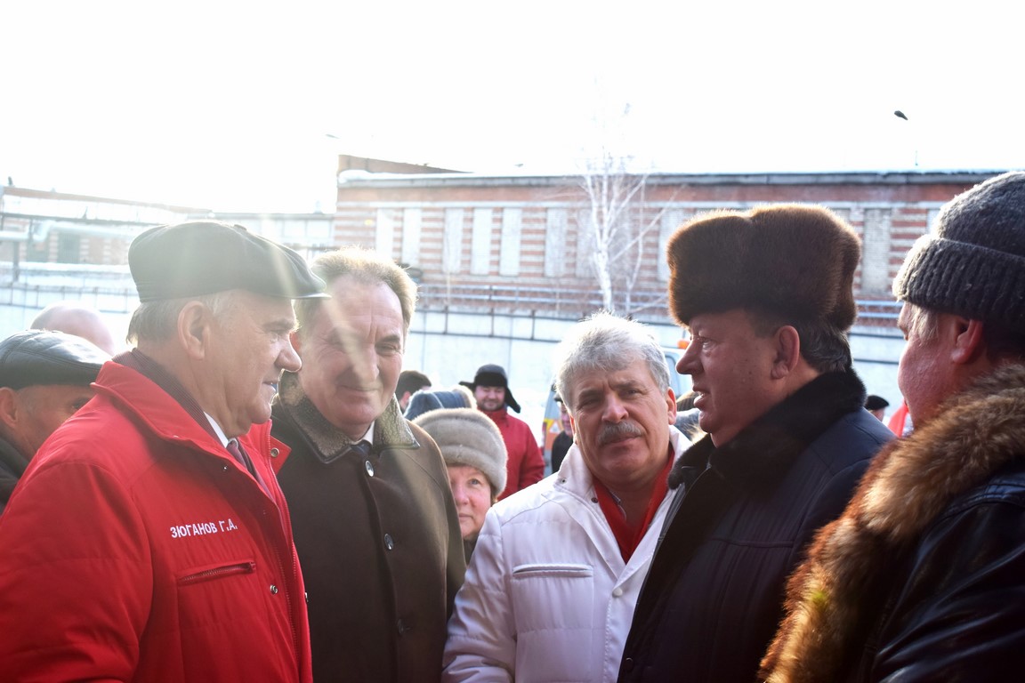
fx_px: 1708
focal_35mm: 60
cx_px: 512
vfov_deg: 22.6
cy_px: 342
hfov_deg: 33.4
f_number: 8
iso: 280
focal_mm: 40
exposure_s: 1/250
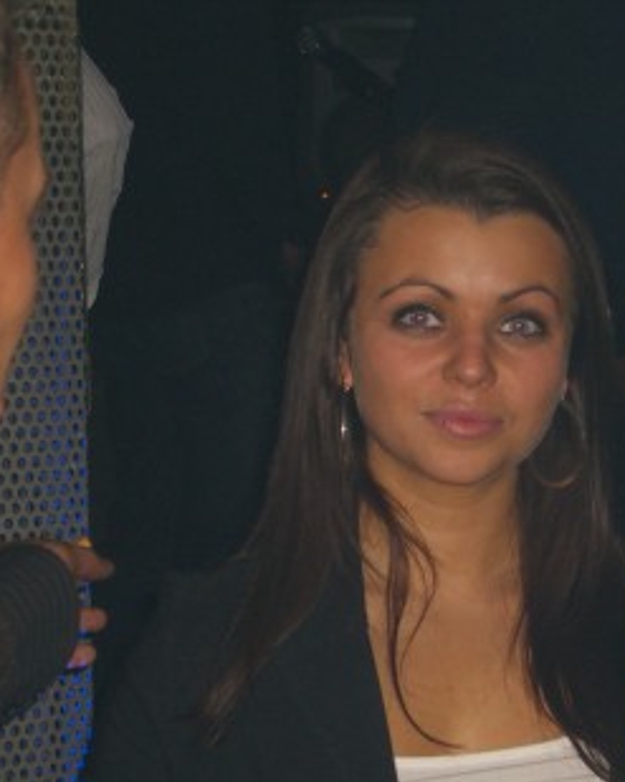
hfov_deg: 11.9
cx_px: 410
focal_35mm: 129
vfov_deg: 14.9
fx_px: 2984
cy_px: 564
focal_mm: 14.2
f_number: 4
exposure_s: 1/60
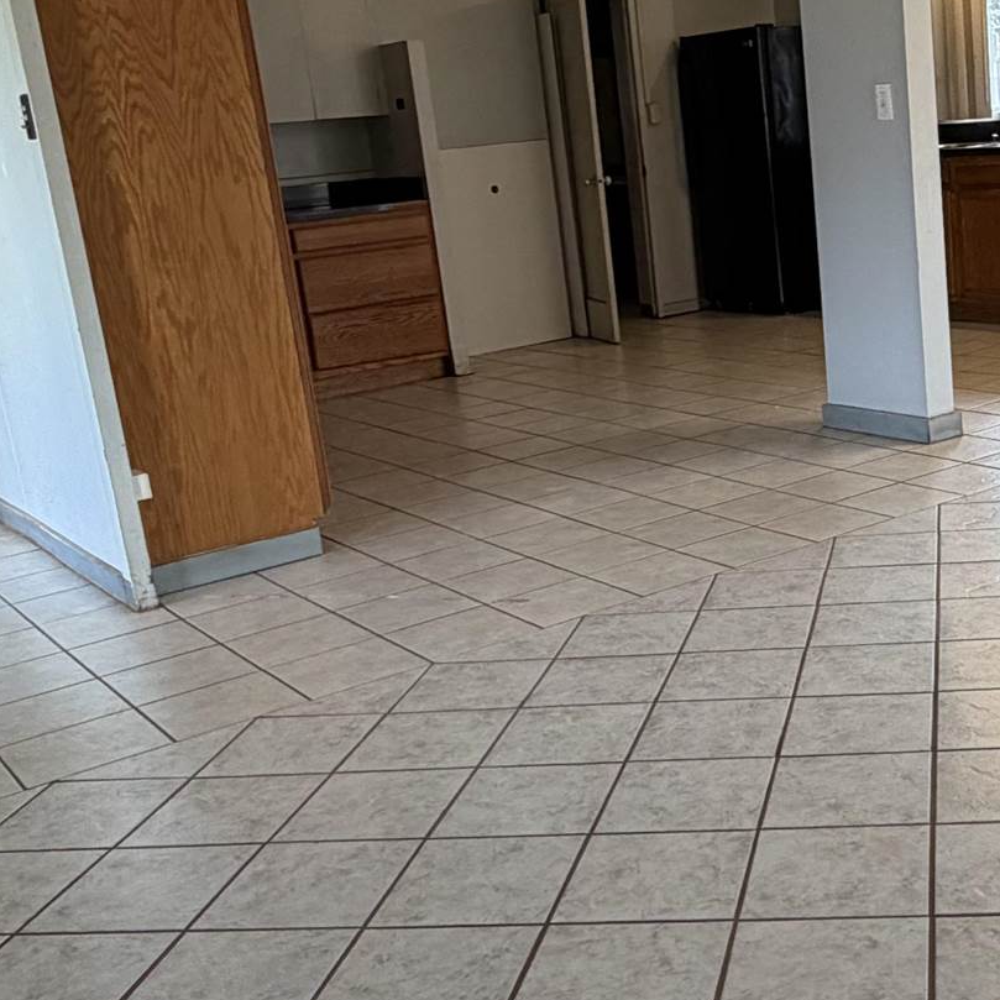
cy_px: 524
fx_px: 1536
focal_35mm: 47
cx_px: 803
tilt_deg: -15.9
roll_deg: +5.2
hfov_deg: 34.9
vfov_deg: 36.1
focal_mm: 2.22
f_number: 2.2
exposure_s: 1/120
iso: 125
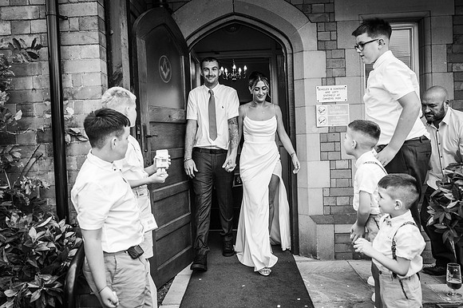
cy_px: 154
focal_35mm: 32
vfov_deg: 40.5
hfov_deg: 58.0
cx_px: 232
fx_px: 418
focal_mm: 32.5
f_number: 4
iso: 640
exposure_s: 1/1000
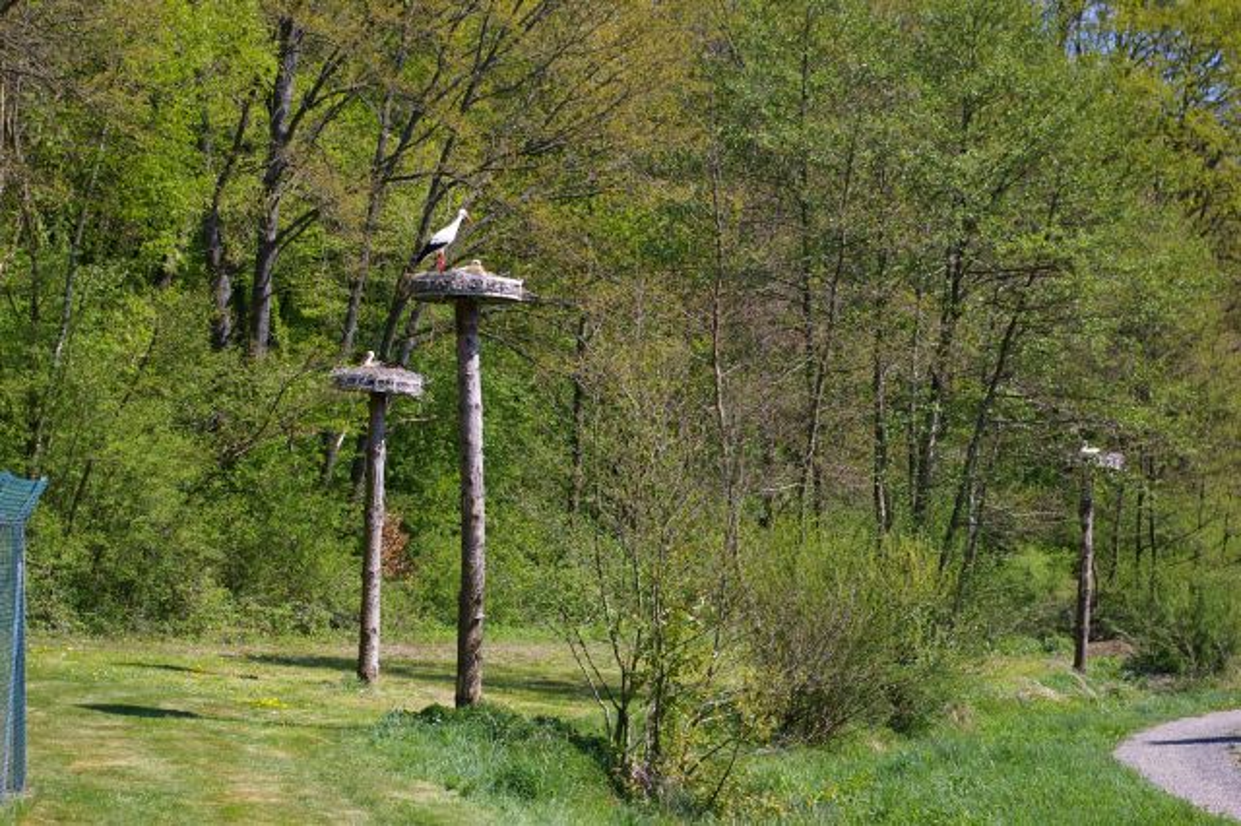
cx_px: 620
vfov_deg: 16.5
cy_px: 413
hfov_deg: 24.6
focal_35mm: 82
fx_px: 2842
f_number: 8
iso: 200
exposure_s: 1/350
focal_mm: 55
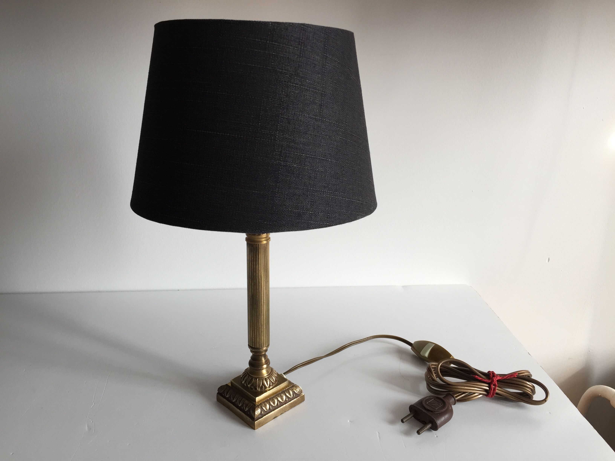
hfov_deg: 61.7
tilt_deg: -18.3
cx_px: 308
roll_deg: +0.2
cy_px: 230
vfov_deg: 48.2
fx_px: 515
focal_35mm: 29
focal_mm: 4.15
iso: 40
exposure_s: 1/100
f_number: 2.2
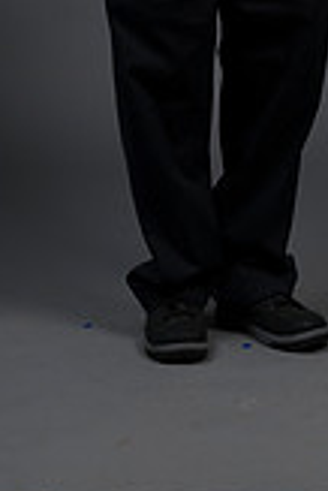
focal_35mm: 221
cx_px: 202
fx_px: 3014
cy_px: -120
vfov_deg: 9.2
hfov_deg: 6.2
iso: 160
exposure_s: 1/250
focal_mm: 80
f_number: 5.6
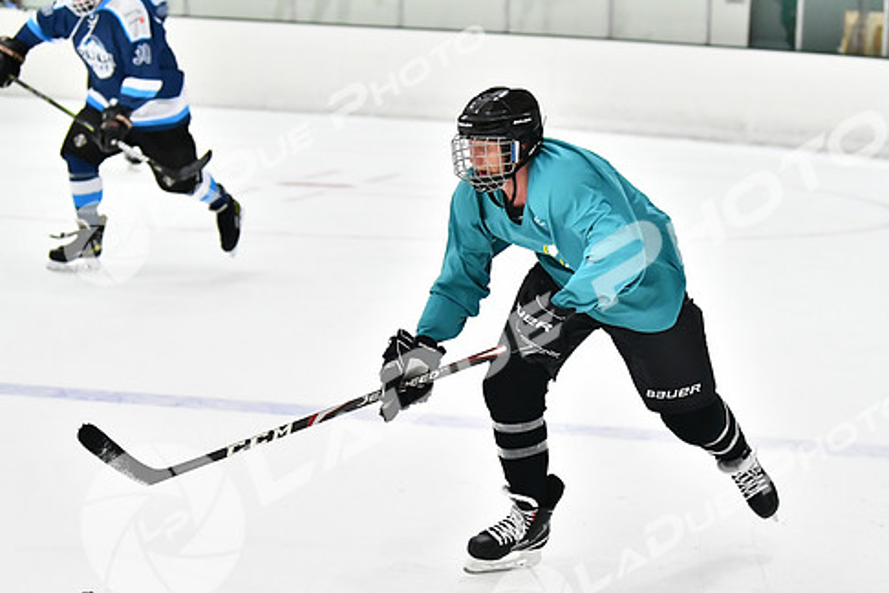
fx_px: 3185
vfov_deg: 10.6
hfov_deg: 15.9
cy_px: 338
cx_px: 487
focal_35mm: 129
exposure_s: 1/1250
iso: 6400
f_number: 2.8
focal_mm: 72
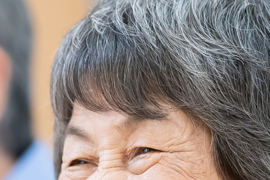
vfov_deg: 2.1
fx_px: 4933
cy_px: 290
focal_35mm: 658
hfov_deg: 3.1
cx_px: -103
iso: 1250
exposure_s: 1/400
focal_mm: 135
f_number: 1.8
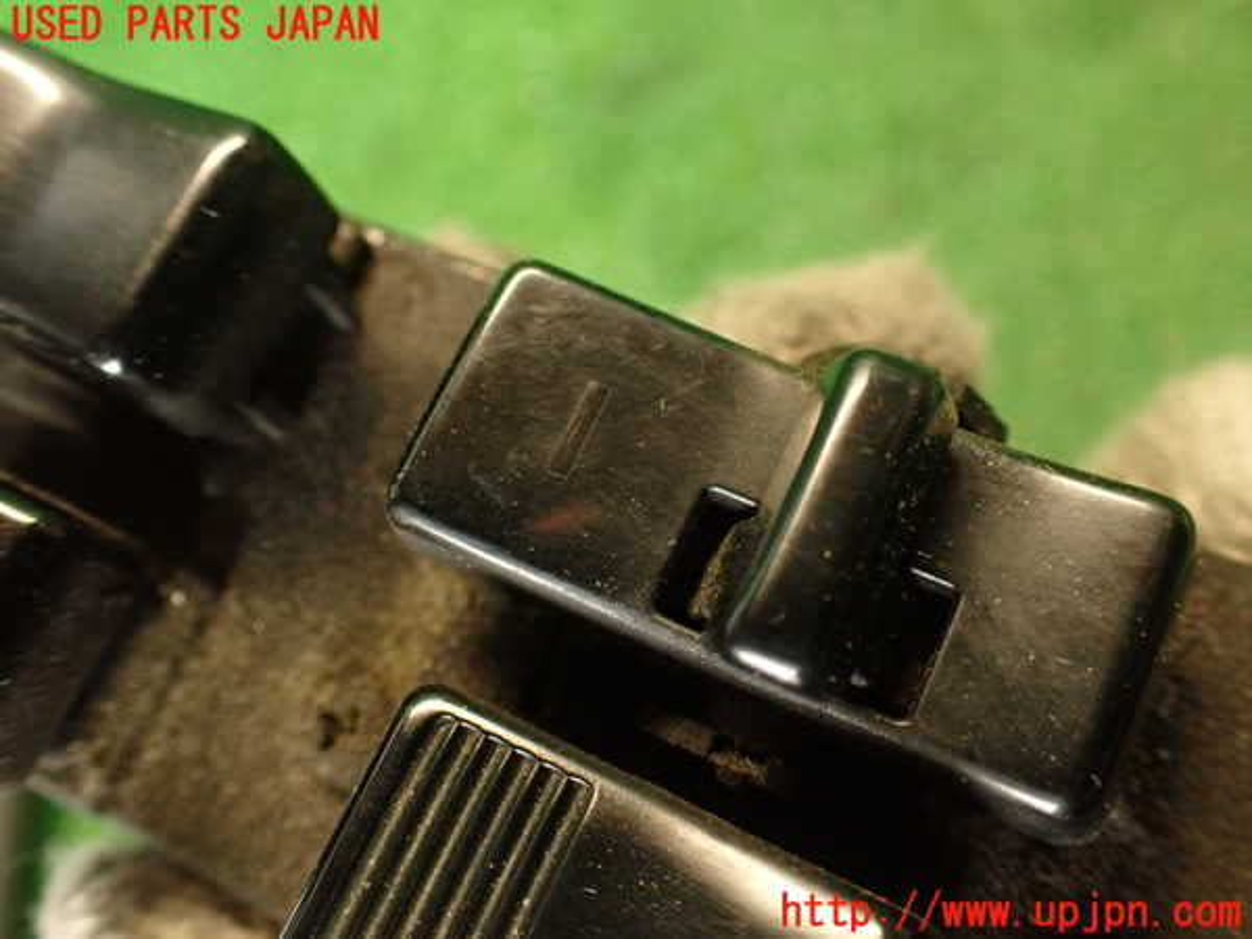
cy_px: 470
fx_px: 1157
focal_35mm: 32
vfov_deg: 44.2
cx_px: 626
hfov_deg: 56.8
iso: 500
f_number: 2.4
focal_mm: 5.79
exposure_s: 1/30
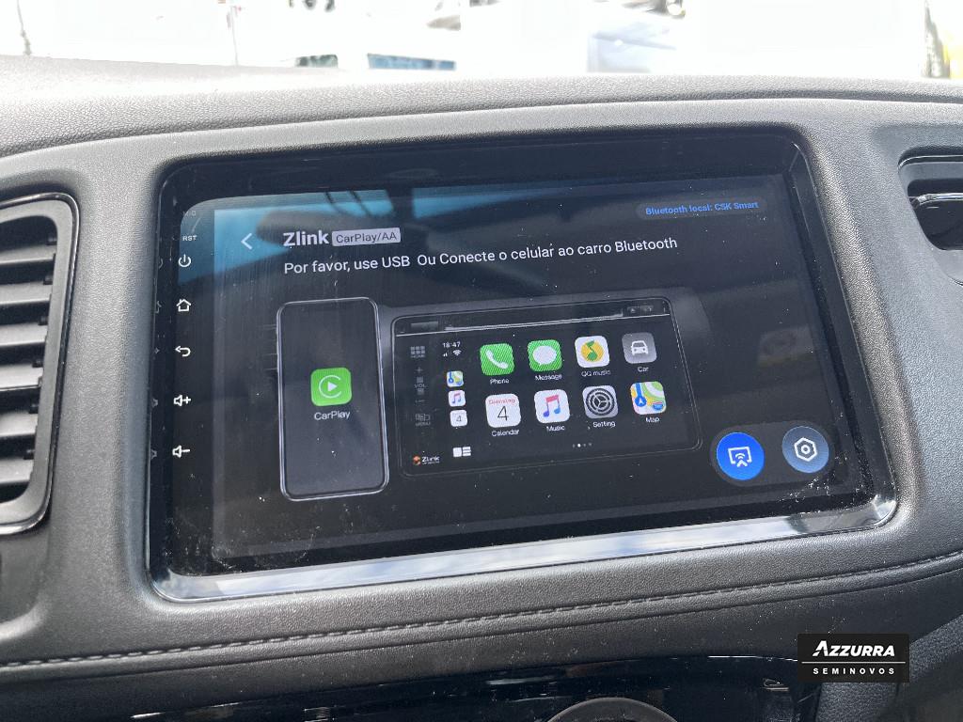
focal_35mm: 26
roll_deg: +0.7
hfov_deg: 67.3
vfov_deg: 53.1
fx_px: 723
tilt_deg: -17.6
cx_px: 482
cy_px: 361
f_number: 1.6
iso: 64
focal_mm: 5.1
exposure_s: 1/121
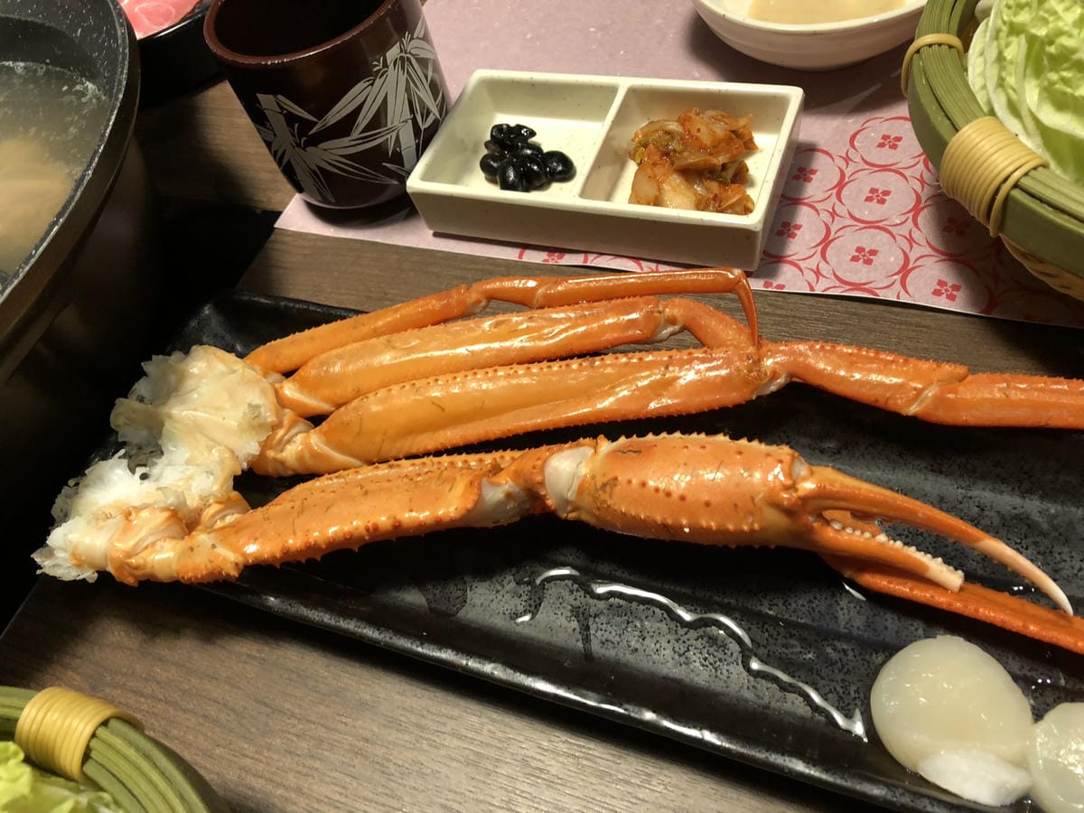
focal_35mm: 28
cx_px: 542
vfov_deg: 49.7
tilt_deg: -54.5
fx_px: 877
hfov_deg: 63.4
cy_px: 406
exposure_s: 1/17
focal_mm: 3.99
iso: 40
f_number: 1.8
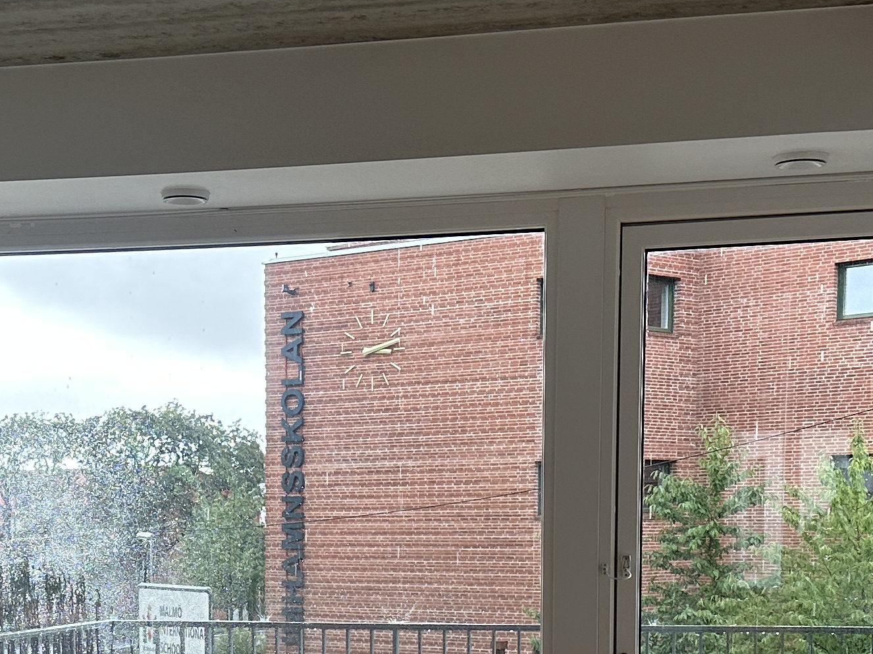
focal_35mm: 73
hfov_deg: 26.6
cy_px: 682
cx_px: 316
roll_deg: +0.3
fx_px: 1841
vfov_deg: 19.5
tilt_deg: -6.0
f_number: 1.78
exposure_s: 1/100
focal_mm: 6.86
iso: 125
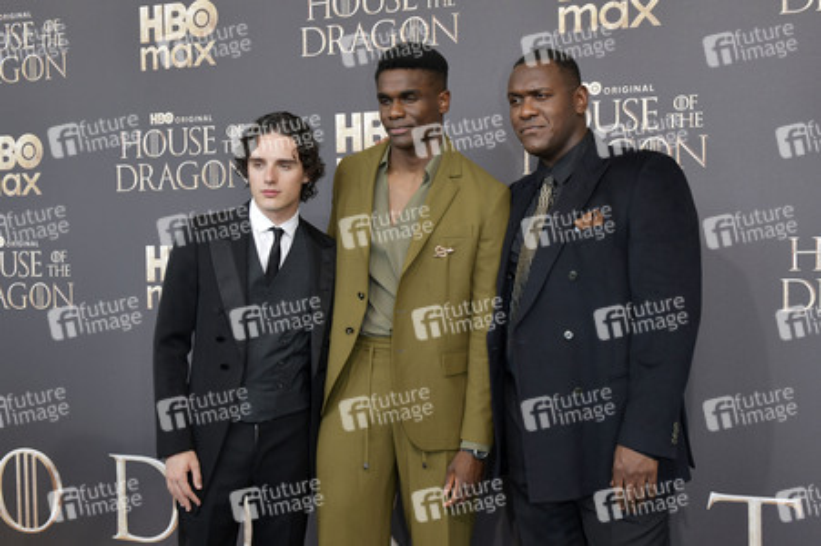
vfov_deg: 37.8
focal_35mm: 35
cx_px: 410
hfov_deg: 54.5
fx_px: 798
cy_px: 273
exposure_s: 1/200
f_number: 6.3
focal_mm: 35
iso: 400
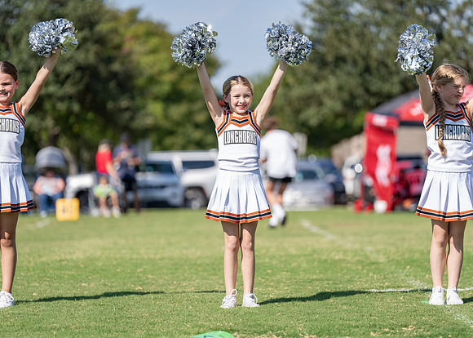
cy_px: 169
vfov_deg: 8.3
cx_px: 236
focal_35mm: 174
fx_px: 2332
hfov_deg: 11.6
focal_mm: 163
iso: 125
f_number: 2.8
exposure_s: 1/1600
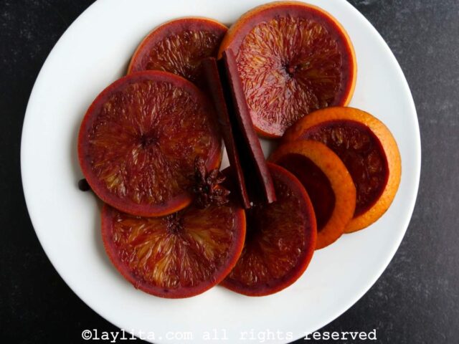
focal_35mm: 40
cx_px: 230
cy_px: 172
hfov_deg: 46.8
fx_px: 530
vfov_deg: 36.0
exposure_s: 1/60
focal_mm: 20
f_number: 3.3
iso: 800
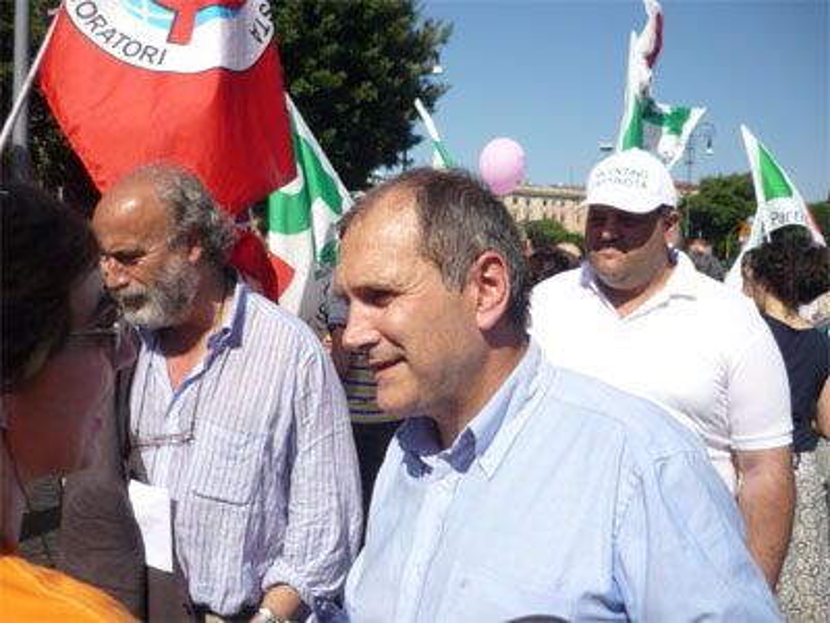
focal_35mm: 33
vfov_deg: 42.9
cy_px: 312
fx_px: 791
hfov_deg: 55.4
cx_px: 415
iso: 100
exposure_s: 1/250
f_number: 8
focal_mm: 5.5
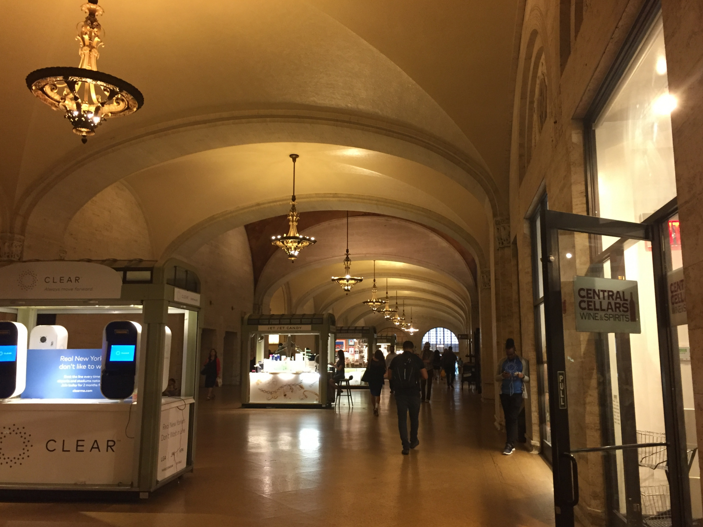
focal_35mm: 30
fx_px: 609
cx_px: 349
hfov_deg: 60.0
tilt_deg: +10.7
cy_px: 265
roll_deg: -1.0
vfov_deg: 46.8
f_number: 2.2
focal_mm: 4.15
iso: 160
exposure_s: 1/30
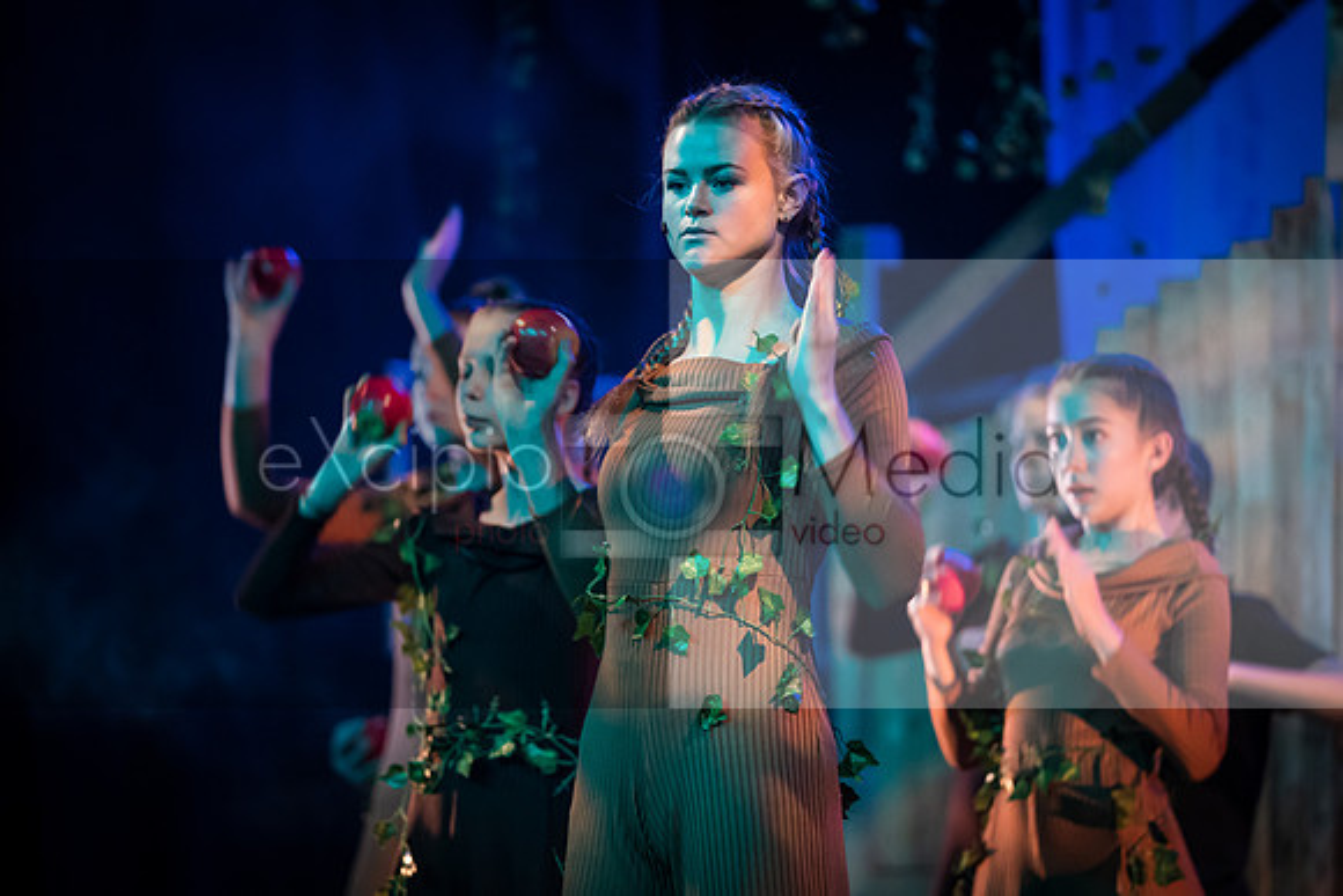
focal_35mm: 194
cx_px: 642
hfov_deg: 10.6
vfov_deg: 7.1
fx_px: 7257
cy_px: 424
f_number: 2.8
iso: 6400
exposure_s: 1/160
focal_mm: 173
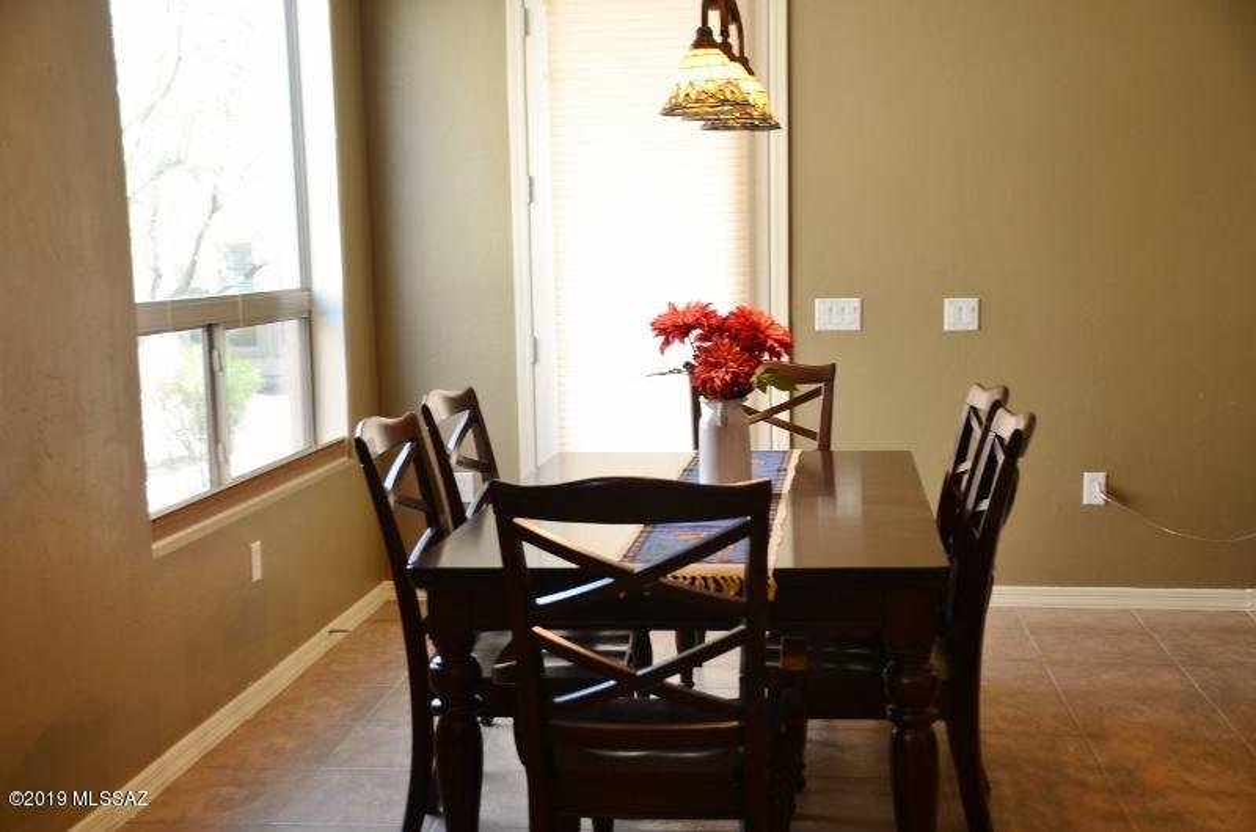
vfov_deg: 29.7
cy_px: 416
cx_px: 628
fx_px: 1567
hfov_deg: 43.7
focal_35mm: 45
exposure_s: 1/15
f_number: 4.2
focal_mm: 30
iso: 100
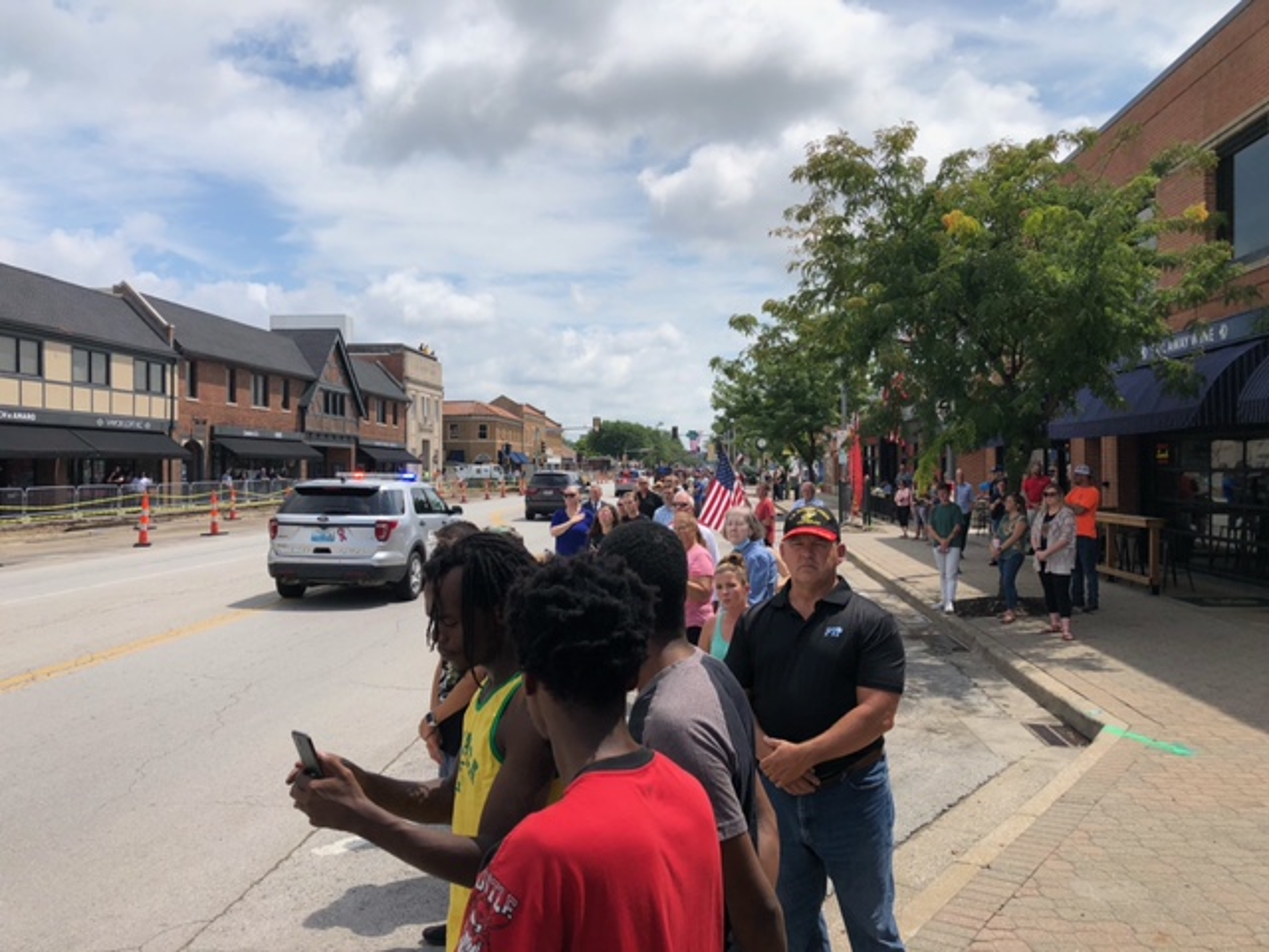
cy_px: 476
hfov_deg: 63.4
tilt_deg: -1.6
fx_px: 1026
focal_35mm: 28
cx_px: 634
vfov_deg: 49.7
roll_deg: -0.4
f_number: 1.8
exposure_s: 1/3436
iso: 25
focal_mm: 3.99
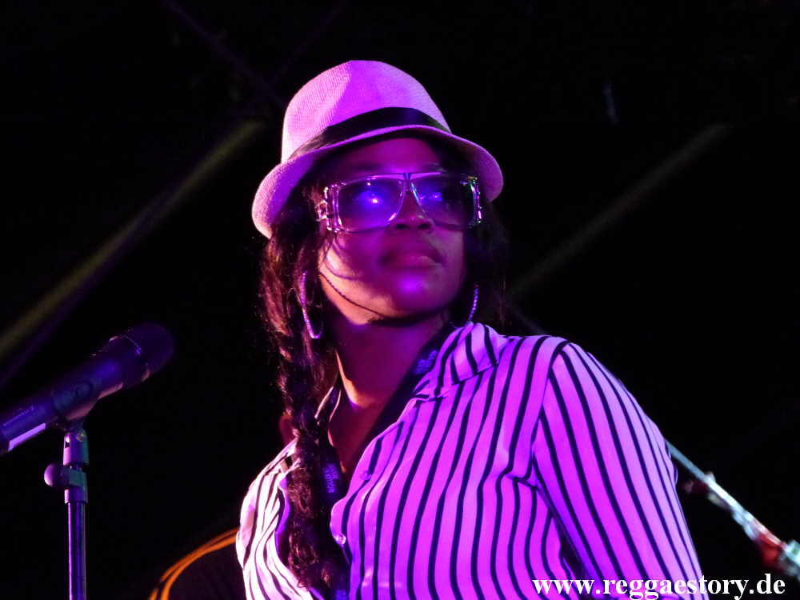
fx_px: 7465
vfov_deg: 4.6
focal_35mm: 323
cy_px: 300
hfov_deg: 6.1
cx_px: 400
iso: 1600
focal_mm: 58.2
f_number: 2.8
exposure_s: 1/160
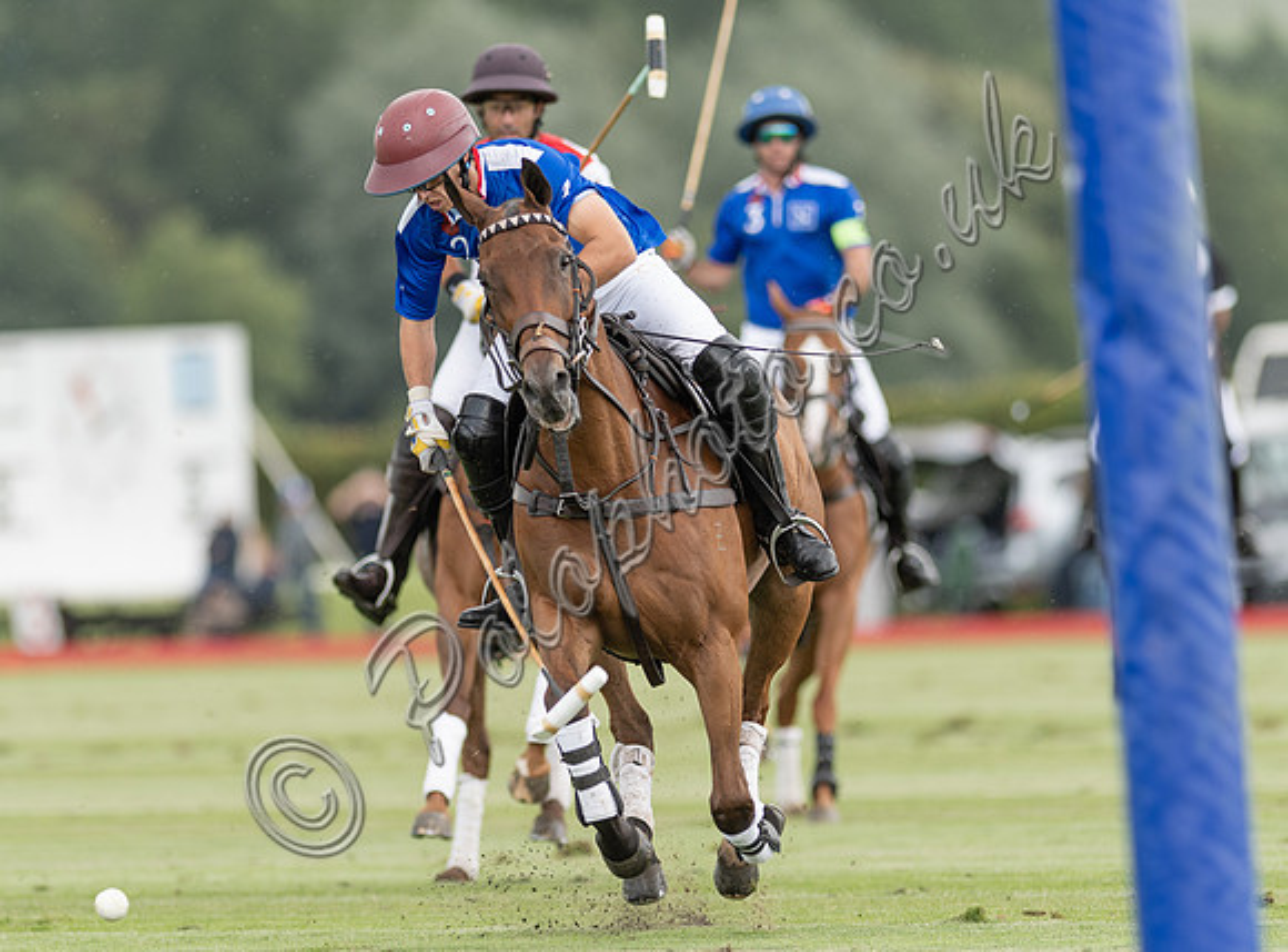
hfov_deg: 4.0
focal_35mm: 494
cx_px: 660
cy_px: 488
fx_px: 18304
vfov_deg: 3.0
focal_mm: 300
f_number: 2.8
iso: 250
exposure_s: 1/1000
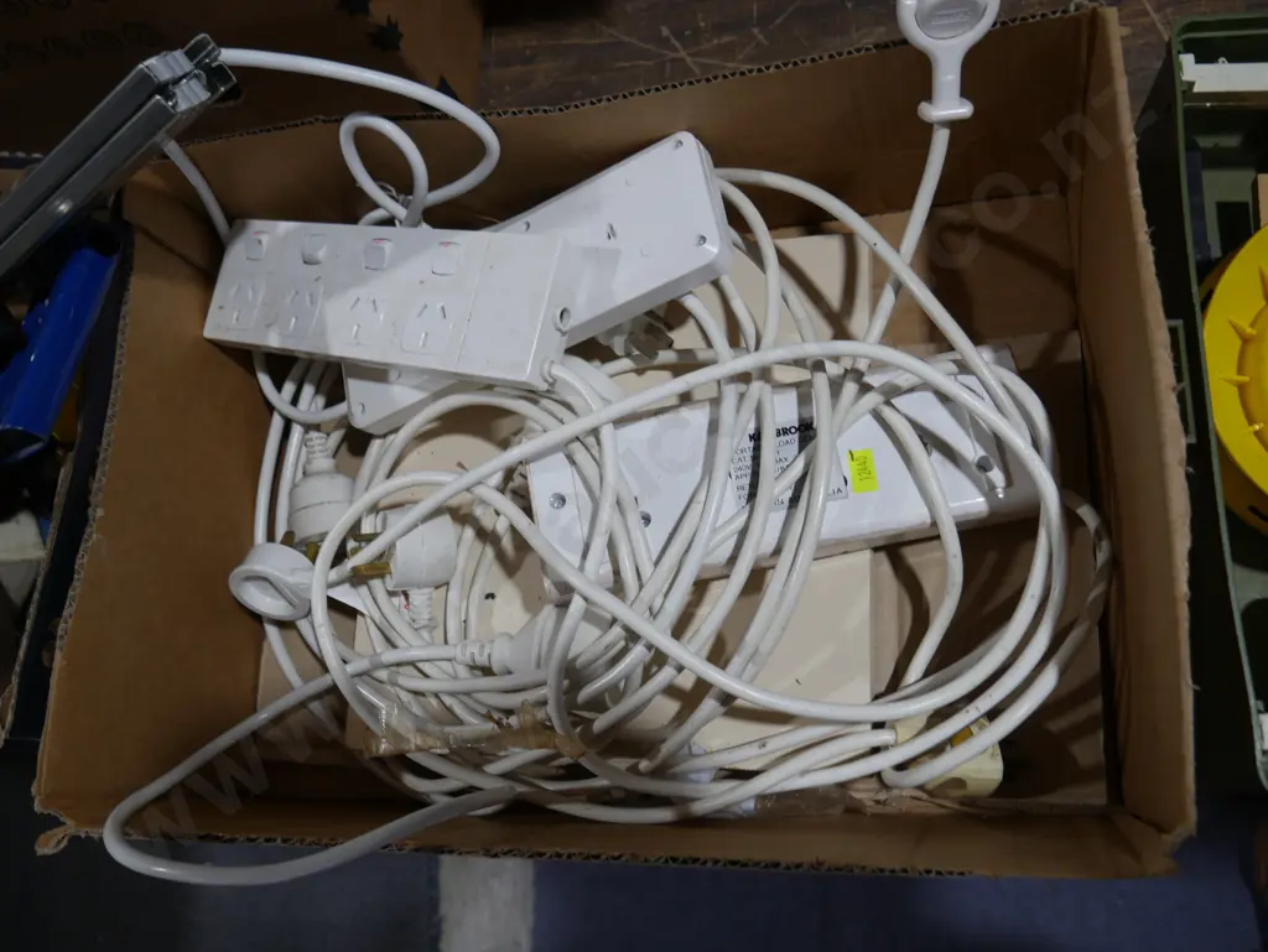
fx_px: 1099
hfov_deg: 59.9
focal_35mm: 30
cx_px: 634
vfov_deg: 46.8
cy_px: 476
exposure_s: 1/125
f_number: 3.6
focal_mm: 15
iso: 200
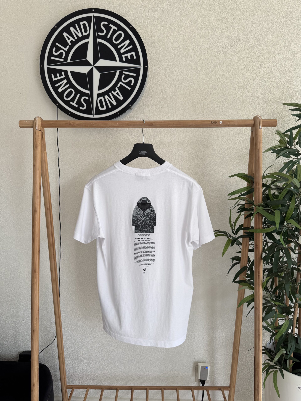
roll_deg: +0.2
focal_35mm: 24
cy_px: 200
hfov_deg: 56.8
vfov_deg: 71.6
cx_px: 150
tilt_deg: -4.7
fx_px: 278
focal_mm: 6.76
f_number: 1.78
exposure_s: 1/121
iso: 100
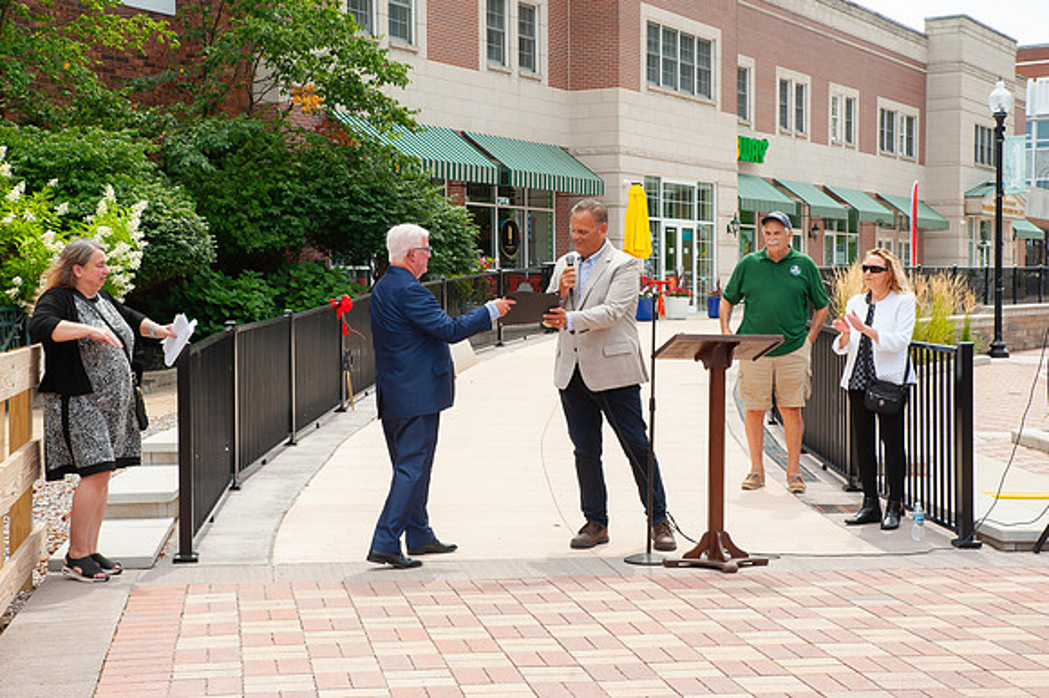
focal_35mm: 56
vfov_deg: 24.2
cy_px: 349
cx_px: 524
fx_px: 1631
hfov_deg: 35.7
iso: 400
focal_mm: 56
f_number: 14
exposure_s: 1/200
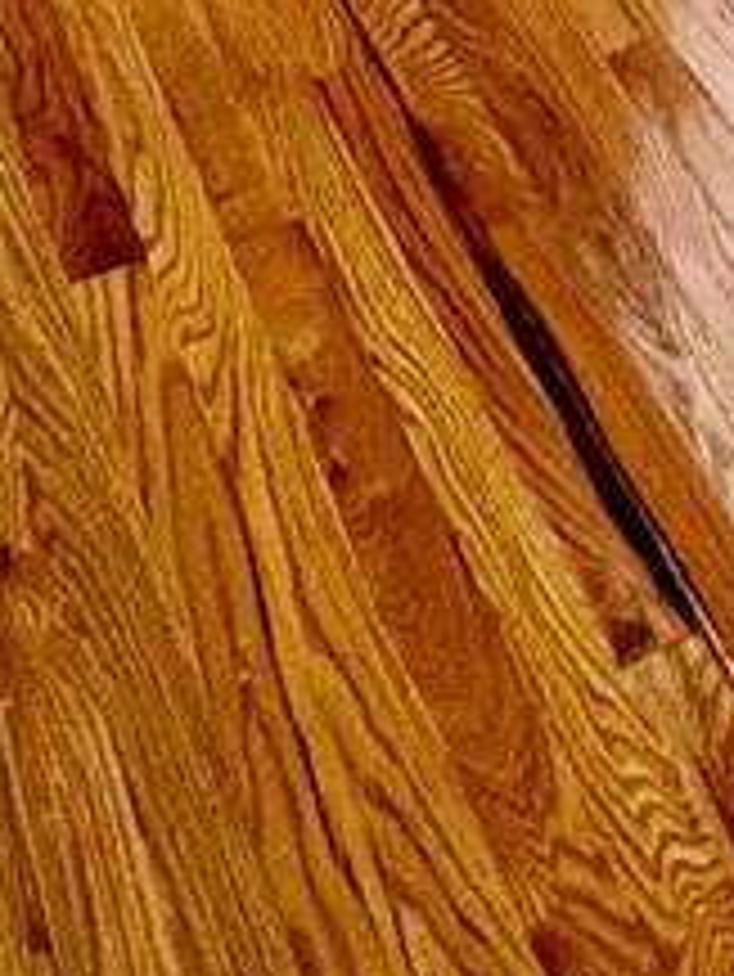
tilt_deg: -6.3
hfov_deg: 19.3
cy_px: -1264
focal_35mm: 72
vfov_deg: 15.9
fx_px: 2034
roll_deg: -3.7
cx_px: 874
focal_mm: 1.57
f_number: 1.8
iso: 160
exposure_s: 1/99
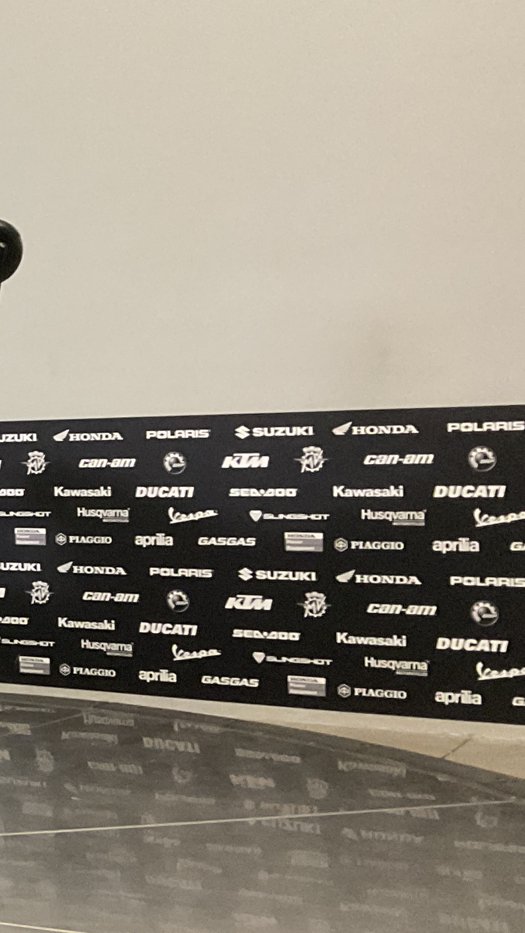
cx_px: -388
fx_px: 1707
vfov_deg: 30.5
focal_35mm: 69
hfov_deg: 15.3
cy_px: 508
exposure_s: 1/60
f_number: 1.8
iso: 200
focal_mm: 3
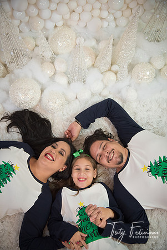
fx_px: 333
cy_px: 125
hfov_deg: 28.1
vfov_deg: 41.1
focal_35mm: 48
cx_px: 84
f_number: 4.5
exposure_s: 1/100
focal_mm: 48
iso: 1000
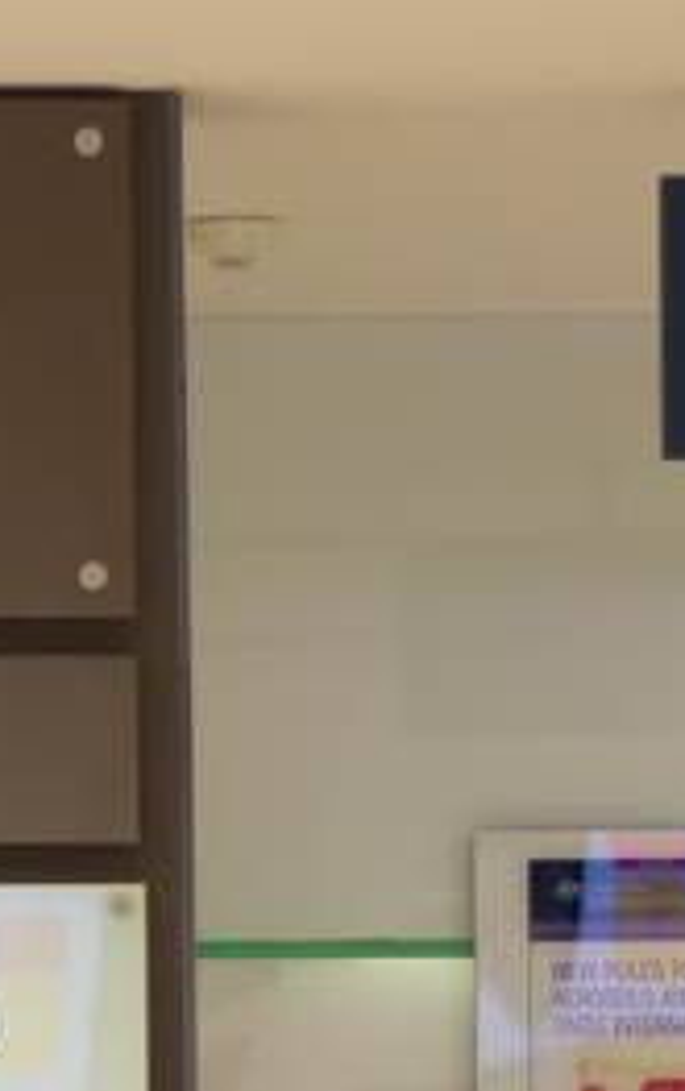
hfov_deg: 3.6
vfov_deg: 5.7
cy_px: 1498
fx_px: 10843
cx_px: -743
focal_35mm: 364
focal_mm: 50
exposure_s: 1/80
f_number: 2.5
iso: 400
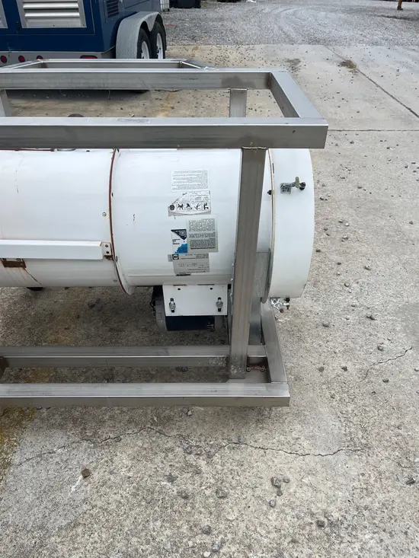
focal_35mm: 26
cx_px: 210
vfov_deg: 67.3
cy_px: 279
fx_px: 419
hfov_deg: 53.1
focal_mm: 5.1
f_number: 1.6
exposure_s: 1/2222
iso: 50
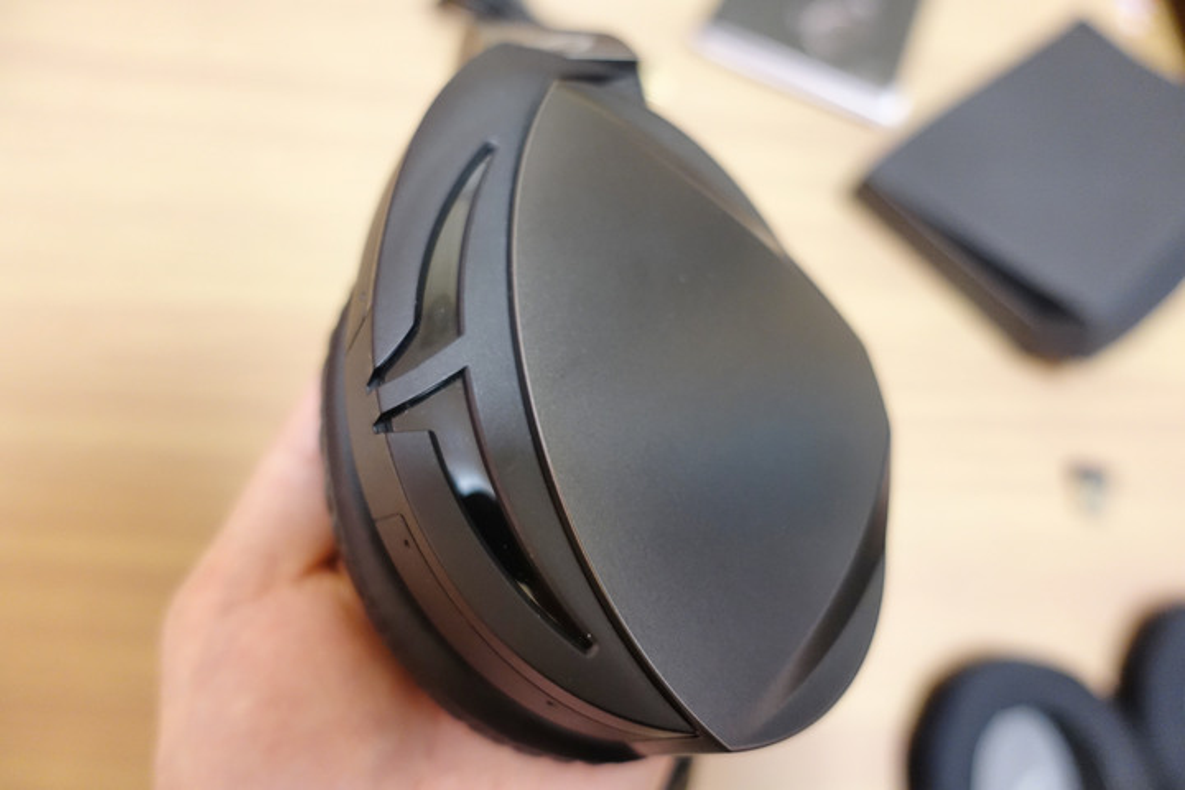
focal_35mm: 24
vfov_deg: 53.1
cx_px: 592
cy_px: 395
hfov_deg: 73.7
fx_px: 790
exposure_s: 1/30
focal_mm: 8.82
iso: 800
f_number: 1.8
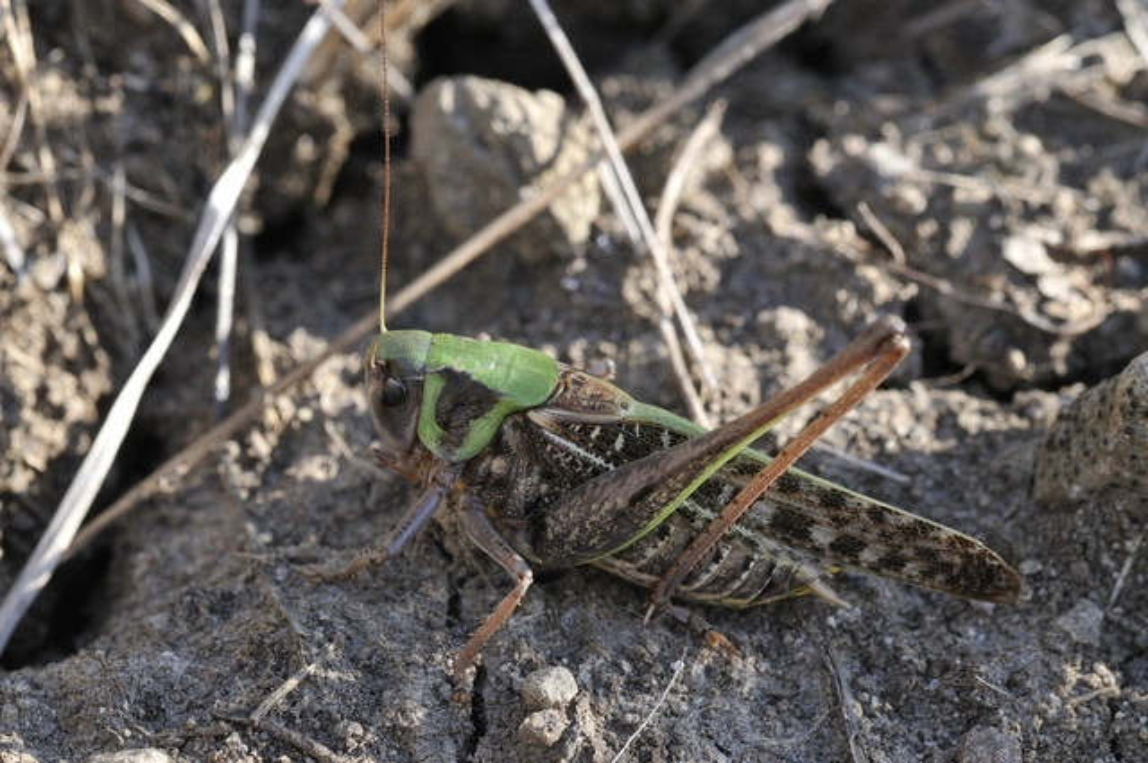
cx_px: 574
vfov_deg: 8.7
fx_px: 5016
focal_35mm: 158
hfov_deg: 13.1
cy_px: 382
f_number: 13
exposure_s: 1/125
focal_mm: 105
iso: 400
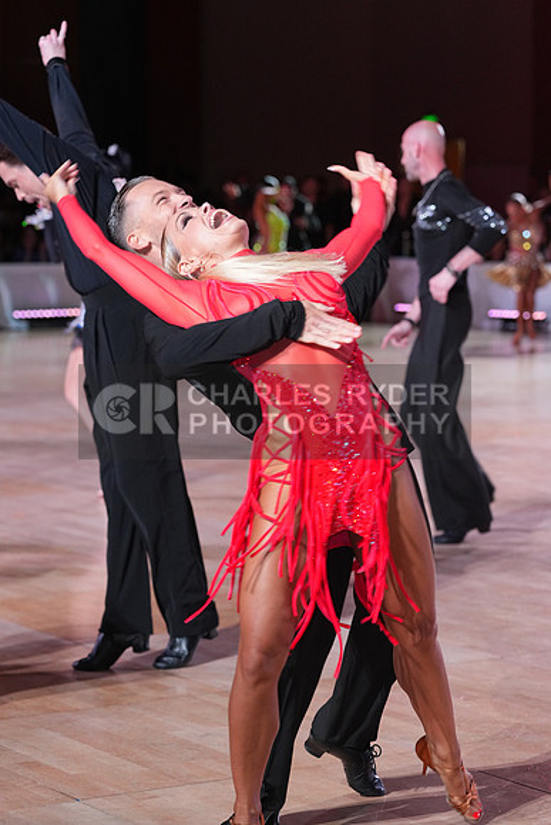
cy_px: 412
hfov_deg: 13.2
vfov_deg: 19.6
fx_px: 2386
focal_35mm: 104
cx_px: 276
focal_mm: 104
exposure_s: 1/250
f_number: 4.5
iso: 2500
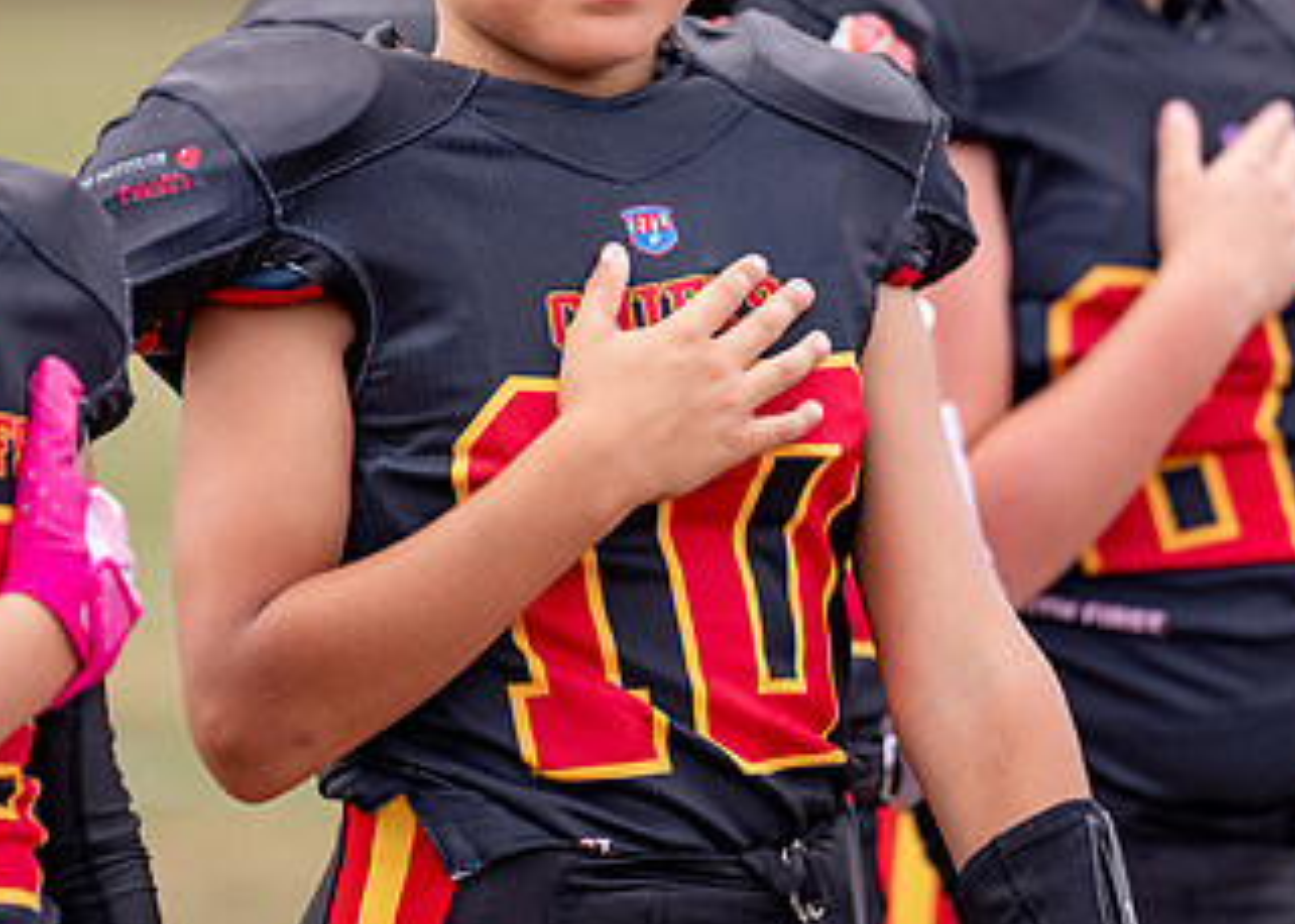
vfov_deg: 3.7
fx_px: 14154
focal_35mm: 385
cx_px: 589
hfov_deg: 5.2
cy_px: 178
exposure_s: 1/1000
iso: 100
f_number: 2.8
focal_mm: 200
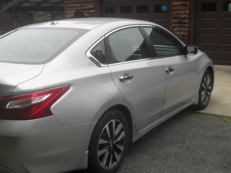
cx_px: 84
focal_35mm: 47
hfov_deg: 40.1
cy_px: 102
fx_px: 314
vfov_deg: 30.8
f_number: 8.4
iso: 100
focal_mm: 6.3
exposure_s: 1/90
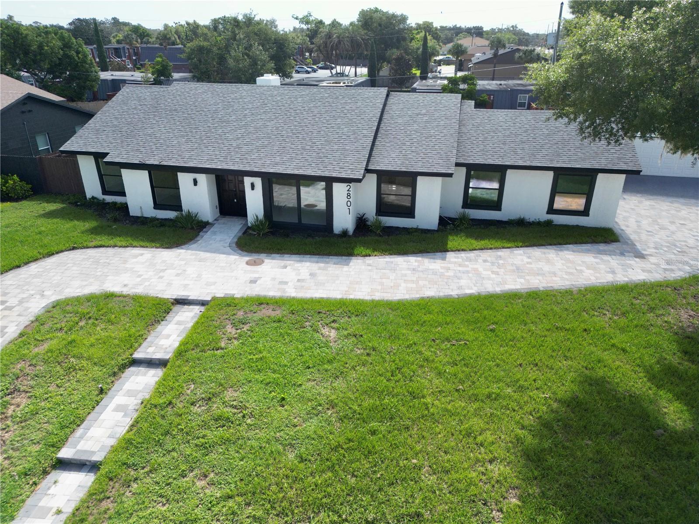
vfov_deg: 56.8
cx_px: 350
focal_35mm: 24
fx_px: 485
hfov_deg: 71.6
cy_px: 262
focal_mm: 6.72
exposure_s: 1/2000
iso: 150
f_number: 1.7
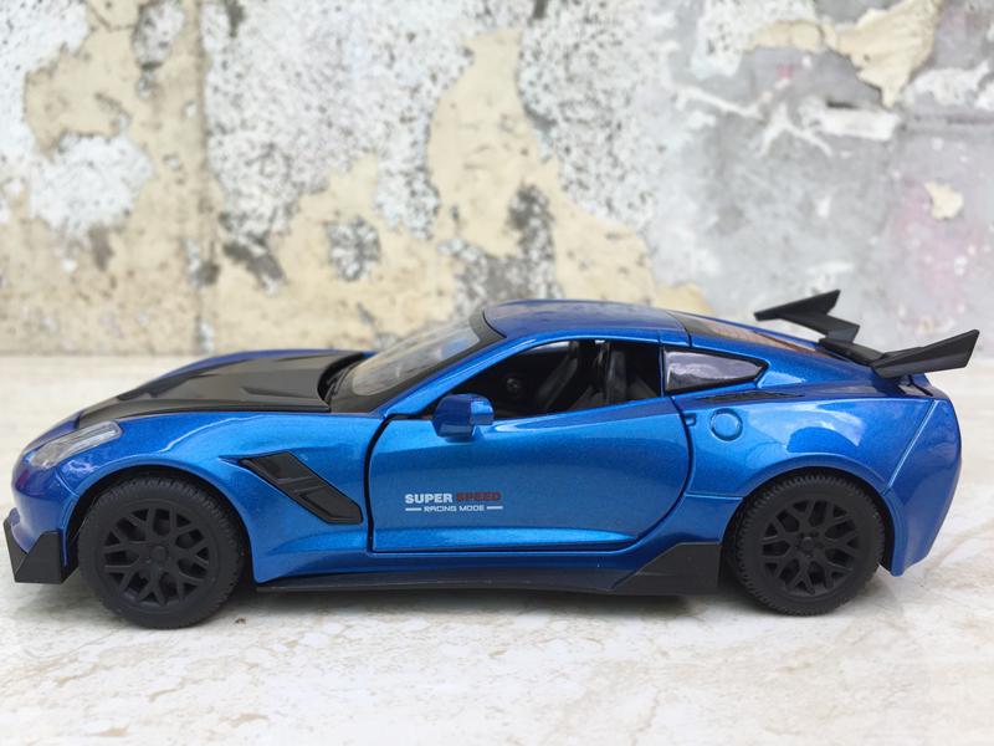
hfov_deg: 61.7
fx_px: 833
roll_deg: -1.4
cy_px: 373
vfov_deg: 48.2
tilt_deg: -13.5
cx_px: 497
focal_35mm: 29
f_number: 2.2
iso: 32
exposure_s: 1/241
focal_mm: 4.15
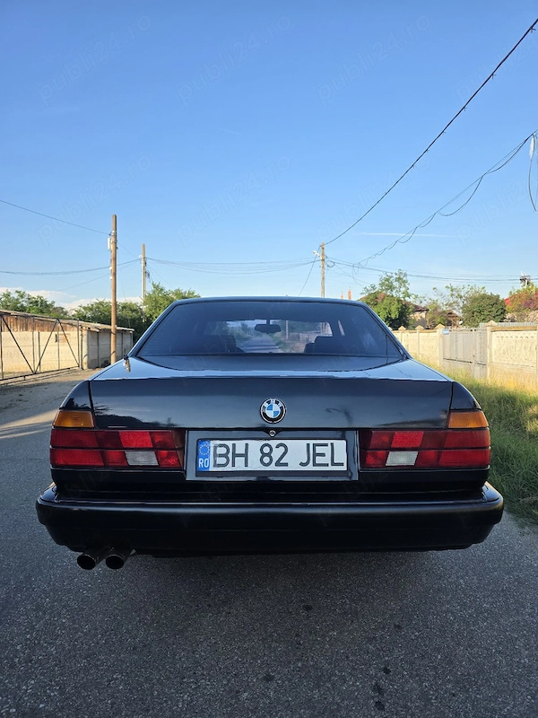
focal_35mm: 23
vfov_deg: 73.9
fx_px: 477
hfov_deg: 58.9
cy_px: 359
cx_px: 269
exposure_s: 1/3333
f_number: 1.7
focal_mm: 6.3
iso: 80
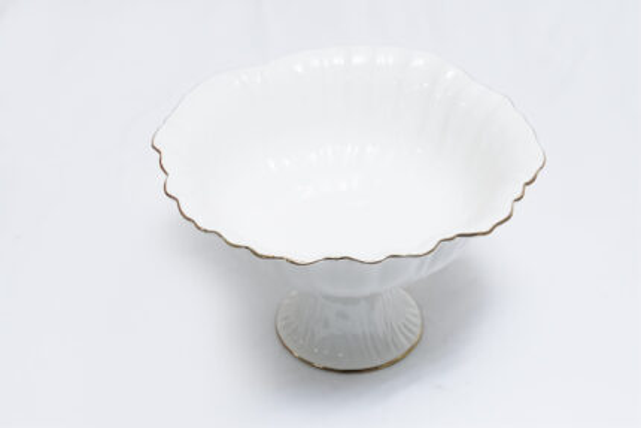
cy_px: 214
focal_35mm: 79
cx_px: 320
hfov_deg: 25.7
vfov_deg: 17.3
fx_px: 1407
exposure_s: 1/125
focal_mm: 53
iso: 3200
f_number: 10
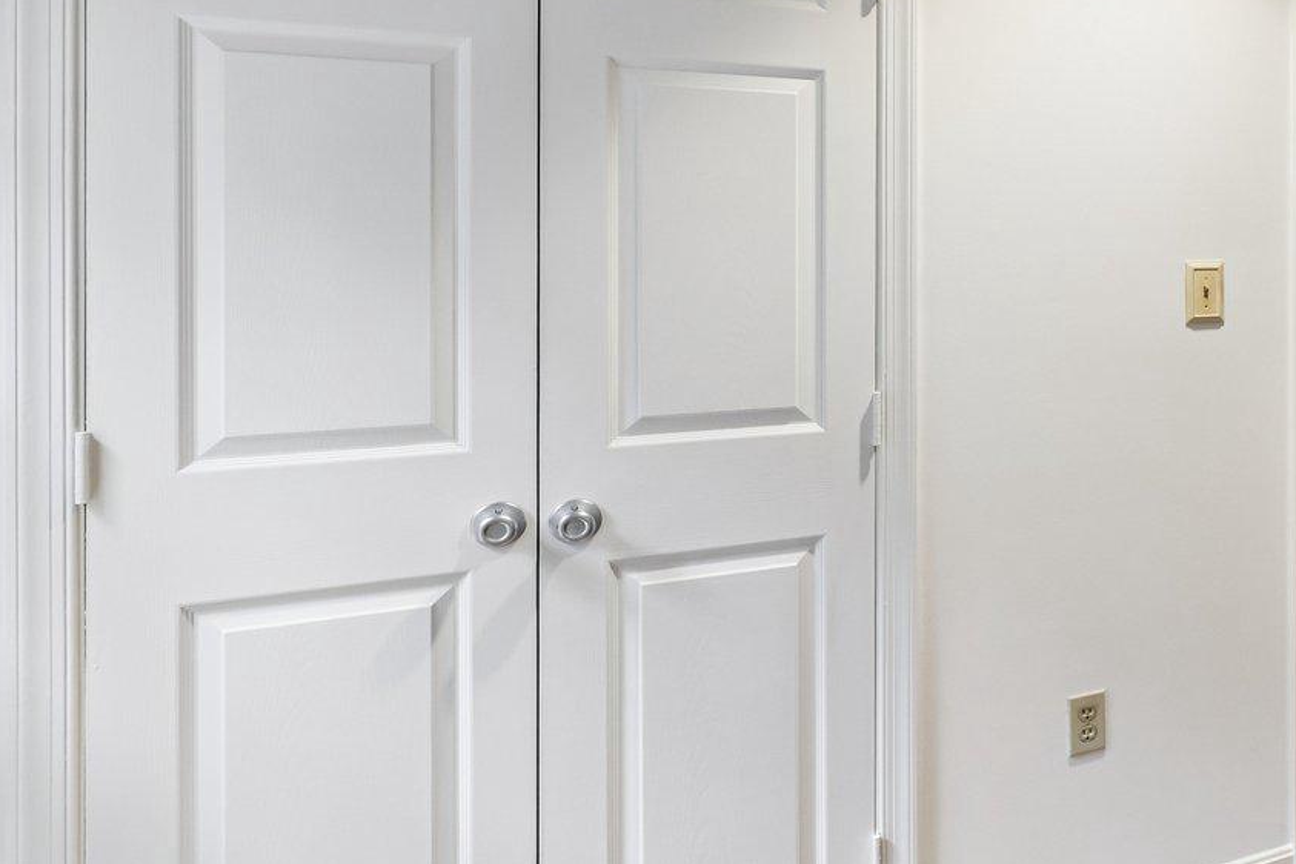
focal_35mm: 34
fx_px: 1224
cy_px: 248
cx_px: 1533
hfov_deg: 40.4
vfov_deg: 38.2
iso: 400
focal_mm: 14
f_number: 8
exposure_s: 1/5
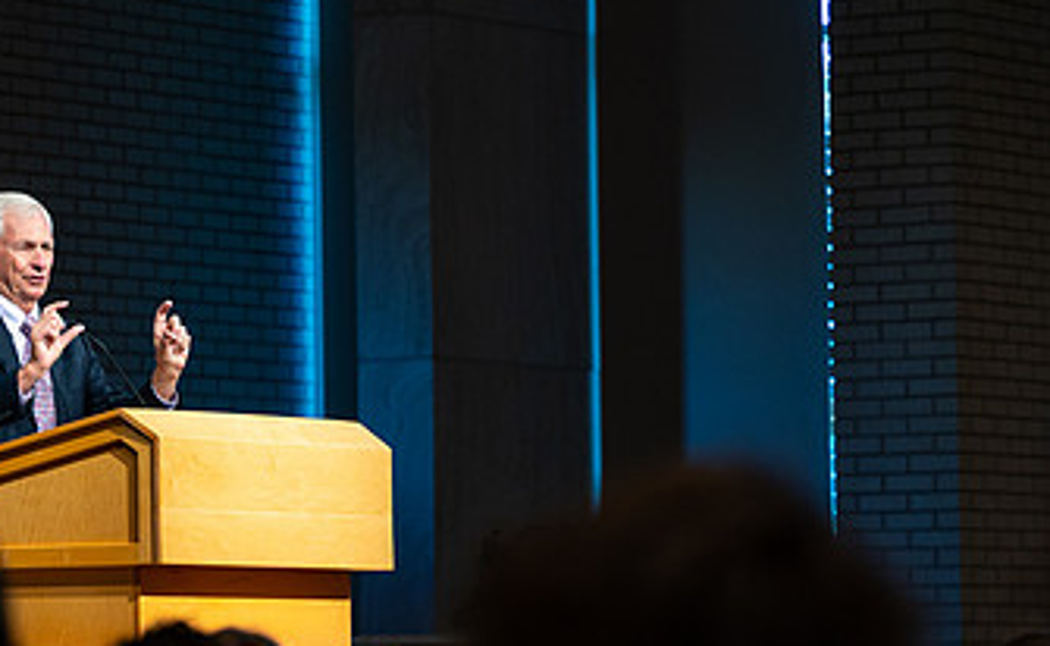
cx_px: 493
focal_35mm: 241
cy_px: 324
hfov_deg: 8.7
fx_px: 6865
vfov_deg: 5.4
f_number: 2.8
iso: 400
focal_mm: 105
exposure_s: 1/200
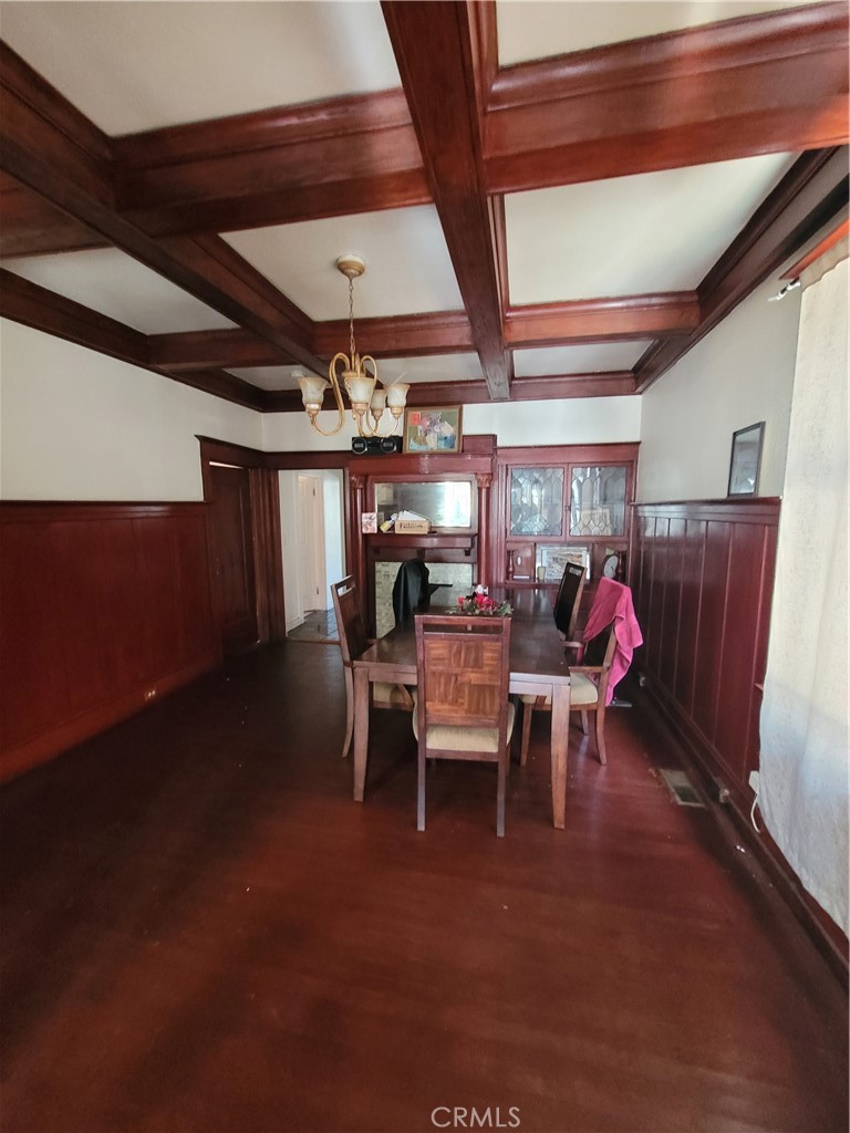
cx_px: 425
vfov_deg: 106.2
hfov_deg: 89.9
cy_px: 566
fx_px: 426
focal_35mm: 13
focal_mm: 2.2
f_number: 2.2
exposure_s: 1/30
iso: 640
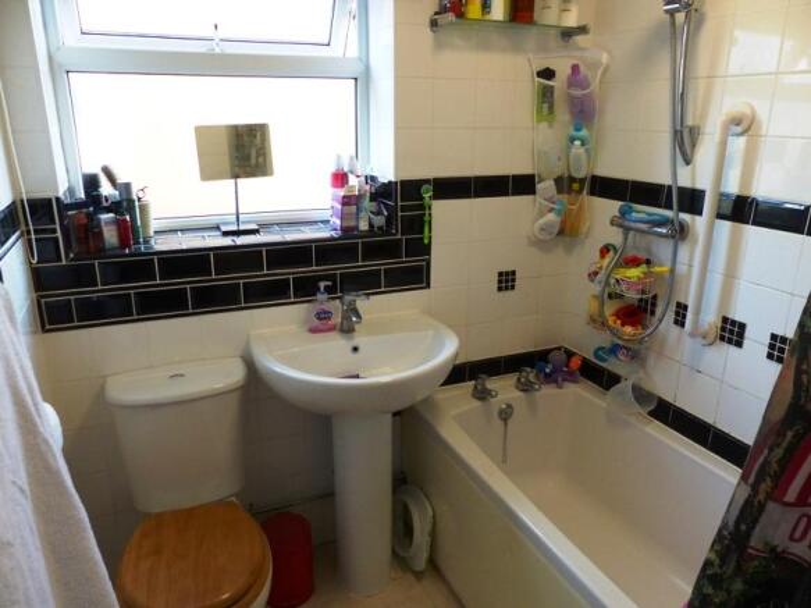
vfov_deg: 54.9
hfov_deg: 69.4
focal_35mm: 25
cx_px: 406
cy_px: 304
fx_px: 586
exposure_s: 1/60
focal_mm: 4.5
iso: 320
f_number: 2.8
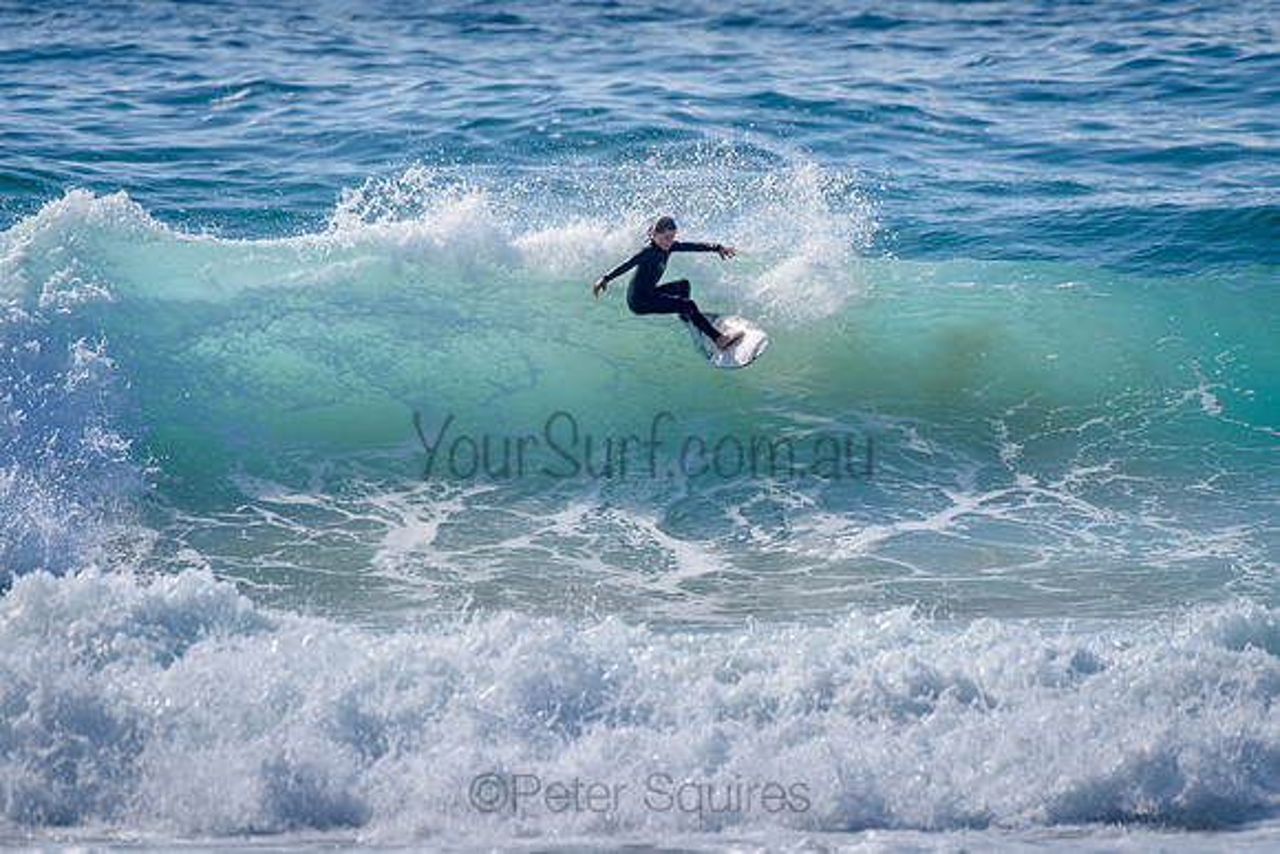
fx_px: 21805
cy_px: 330
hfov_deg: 3.4
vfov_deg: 2.2
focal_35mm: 613
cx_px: 637
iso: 140
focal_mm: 500
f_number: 5.6
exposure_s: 1/2000
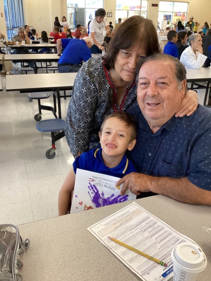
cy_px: 140
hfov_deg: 45.4
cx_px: 106
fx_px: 252
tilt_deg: -24.2
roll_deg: -3.1
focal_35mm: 31
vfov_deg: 58.4
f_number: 2.4
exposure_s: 1/60
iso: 400
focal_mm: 3.3
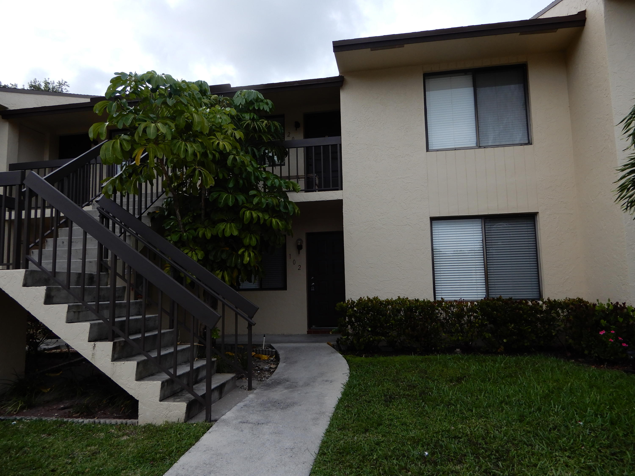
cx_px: 318
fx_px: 440
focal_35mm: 24
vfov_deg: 56.8
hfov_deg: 71.6
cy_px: 238
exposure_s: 1/320
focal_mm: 4.3
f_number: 3.4
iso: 80
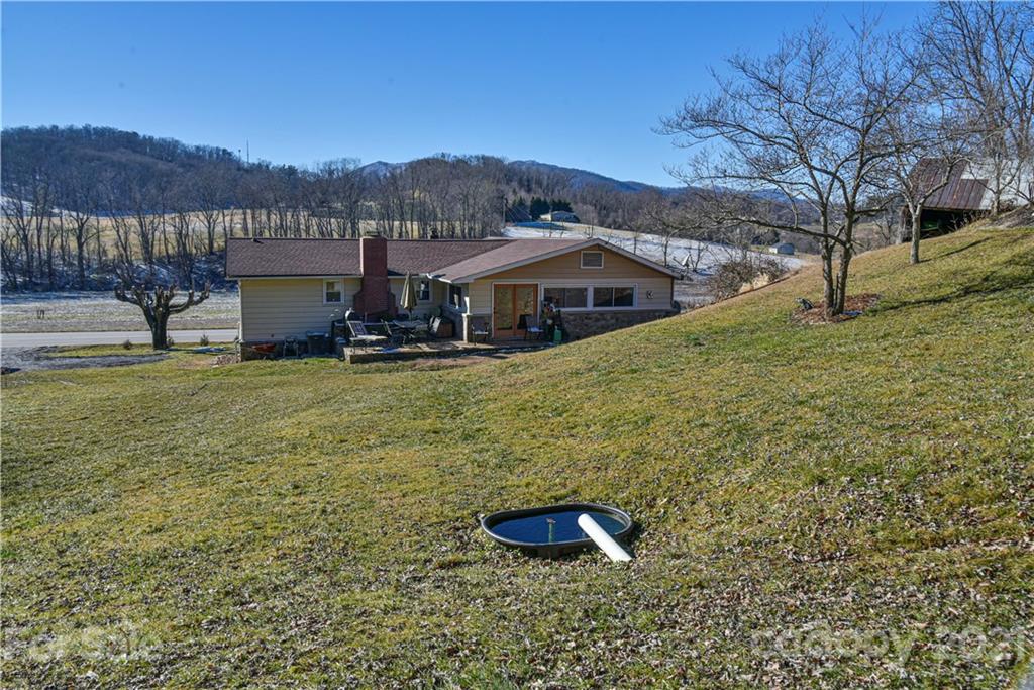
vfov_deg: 53.1
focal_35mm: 24
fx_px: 689
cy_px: 345
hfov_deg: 73.7
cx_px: 517
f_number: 10
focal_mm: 24
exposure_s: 1/400
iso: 800
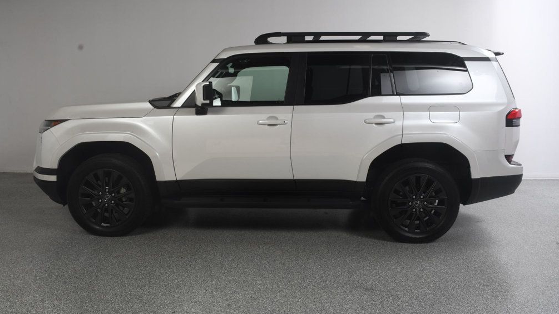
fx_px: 474
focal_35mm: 32
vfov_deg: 36.6
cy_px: 132
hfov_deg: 61.0
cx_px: 275
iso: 100
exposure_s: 1/160
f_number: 11
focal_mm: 20
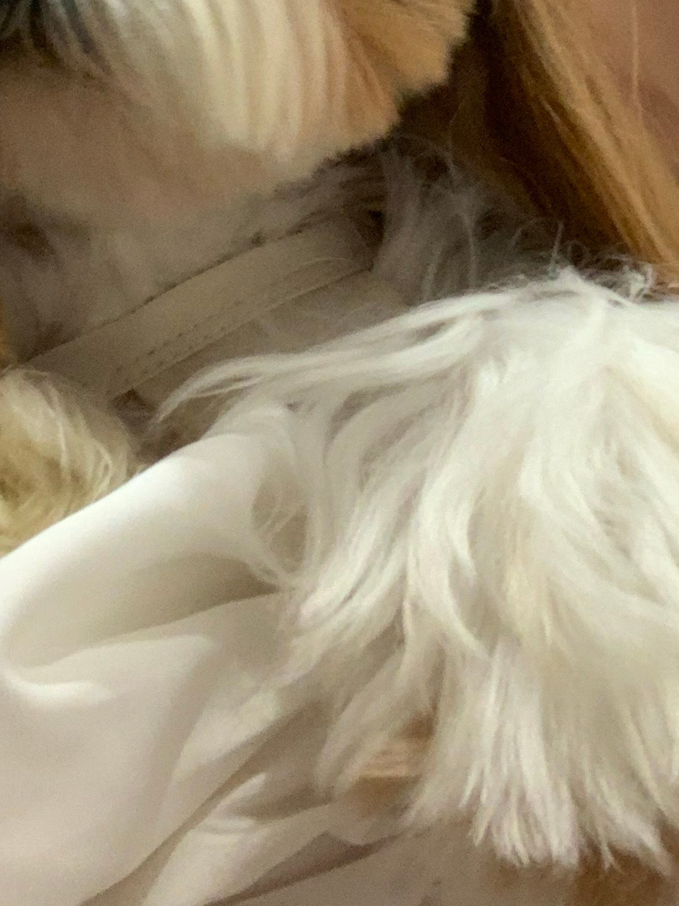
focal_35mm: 79
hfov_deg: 18.6
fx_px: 2066
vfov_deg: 23.4
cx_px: 453
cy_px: -55
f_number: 2.2
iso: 320
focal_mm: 2.87
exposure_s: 1/44
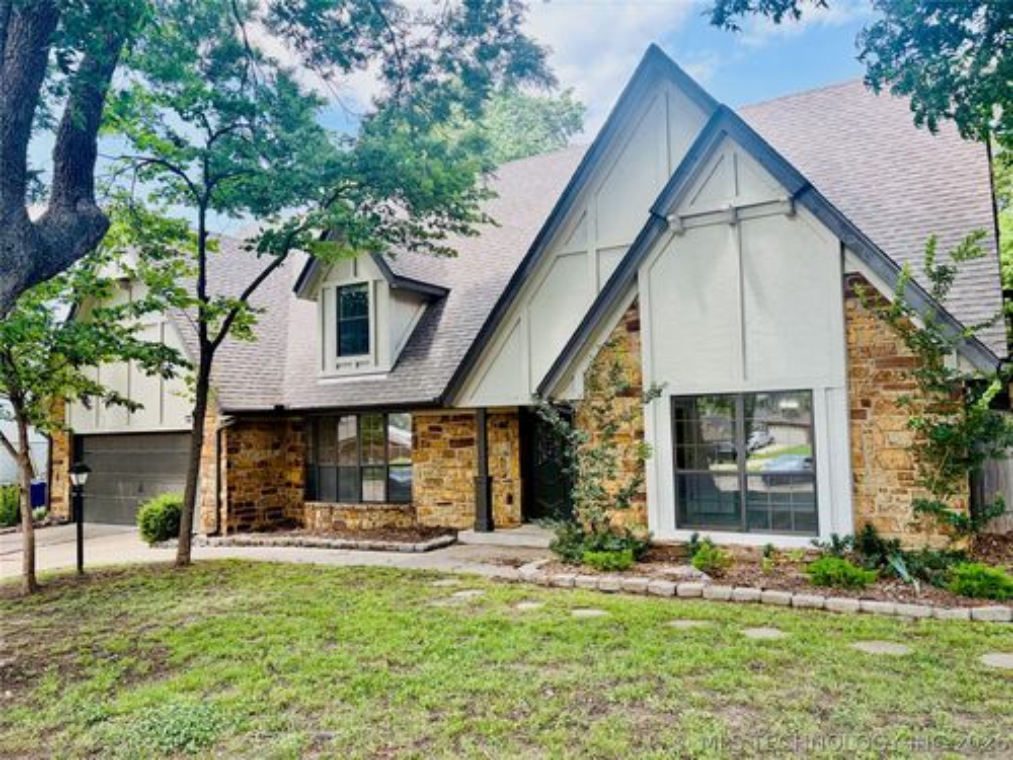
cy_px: 380
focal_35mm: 26
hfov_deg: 67.3
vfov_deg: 53.1
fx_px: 761
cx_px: 506
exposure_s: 1/450
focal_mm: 5.96
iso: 64
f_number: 1.6
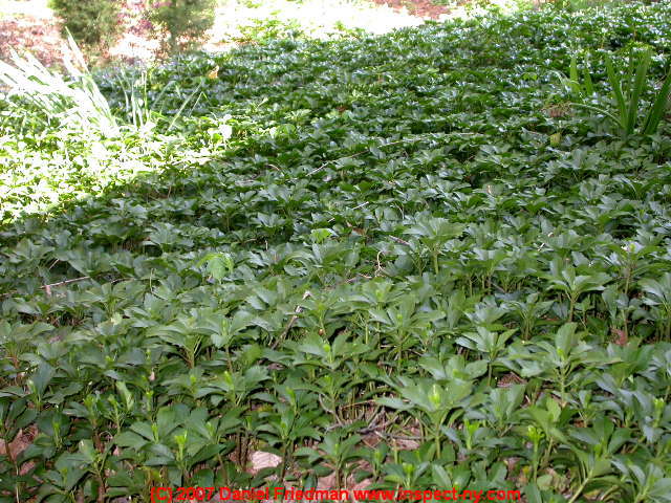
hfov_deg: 34.9
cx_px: 336
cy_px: 252
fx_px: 1066
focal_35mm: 55
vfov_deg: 26.6
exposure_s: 1/60.3
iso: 100
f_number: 3
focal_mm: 11.5
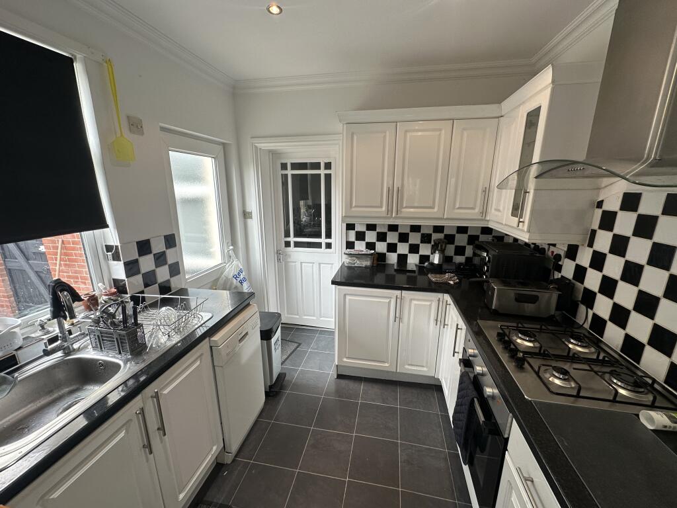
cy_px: 254
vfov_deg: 85.7
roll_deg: -0.4
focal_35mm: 14
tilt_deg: -13.1
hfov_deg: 102.1
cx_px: 338
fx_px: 274
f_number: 2.2
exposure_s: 1/100
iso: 64
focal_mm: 2.22
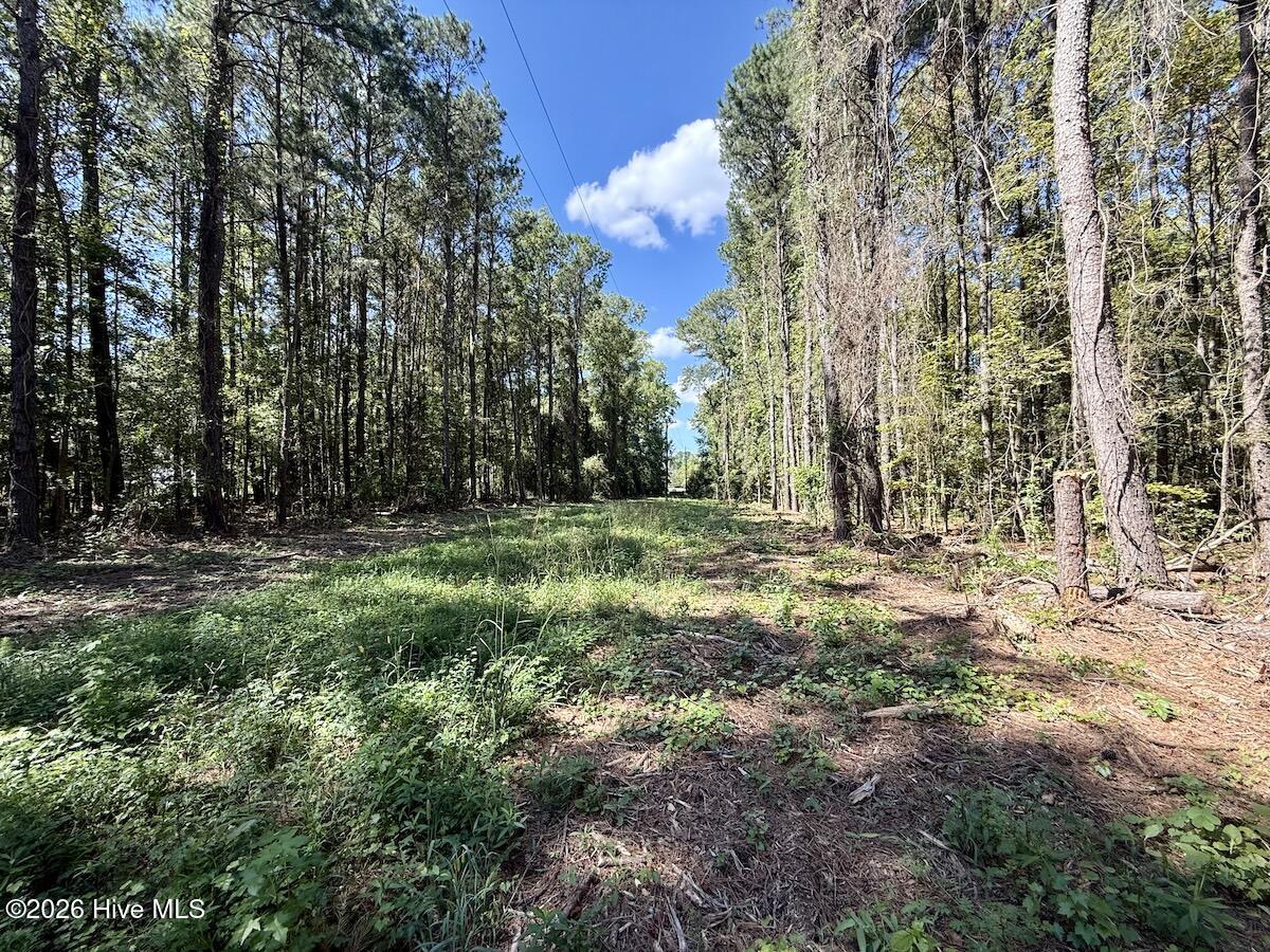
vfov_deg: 85.7
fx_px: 514
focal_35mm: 14
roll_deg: -1.1
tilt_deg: +1.0
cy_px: 476
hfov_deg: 102.1
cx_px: 635
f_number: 2.2
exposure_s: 1/421
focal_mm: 2.22
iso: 64
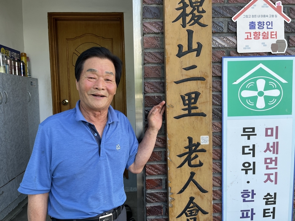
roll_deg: -0.4
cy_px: 110
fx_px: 222
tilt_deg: -4.8
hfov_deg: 67.3
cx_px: 148
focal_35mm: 26
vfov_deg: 53.1
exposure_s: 1/471
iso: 50
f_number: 1.6
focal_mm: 5.1
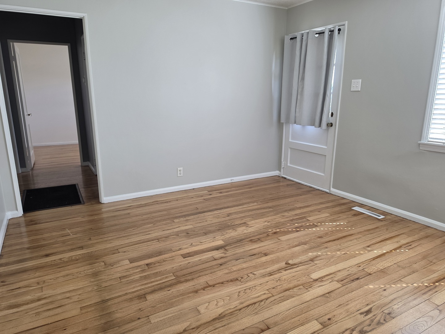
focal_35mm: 23
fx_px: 296
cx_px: 222
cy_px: 167
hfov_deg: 73.9
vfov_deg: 58.9
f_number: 1.4
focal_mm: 6.5
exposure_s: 1/180
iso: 100
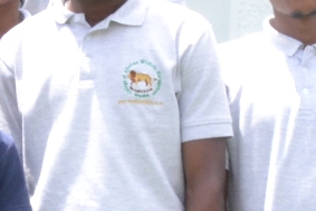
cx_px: -175
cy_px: 264
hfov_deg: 7.9
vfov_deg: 5.4
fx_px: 2231
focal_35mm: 254
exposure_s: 1/200
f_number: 14
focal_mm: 26
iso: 800
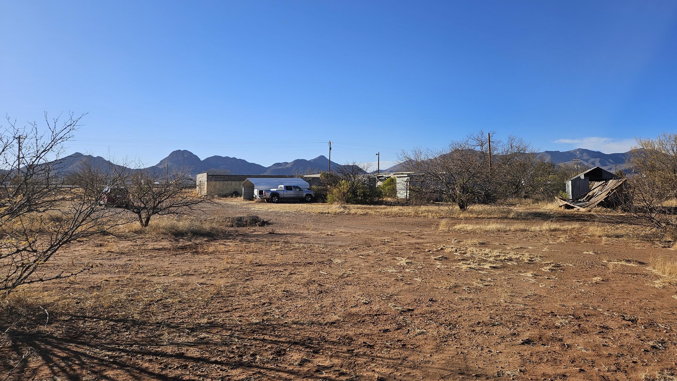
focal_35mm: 26
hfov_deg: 71.9
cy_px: 157
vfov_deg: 44.2
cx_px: 350
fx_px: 467
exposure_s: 1/2423
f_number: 1.8
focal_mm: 5.4
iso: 25
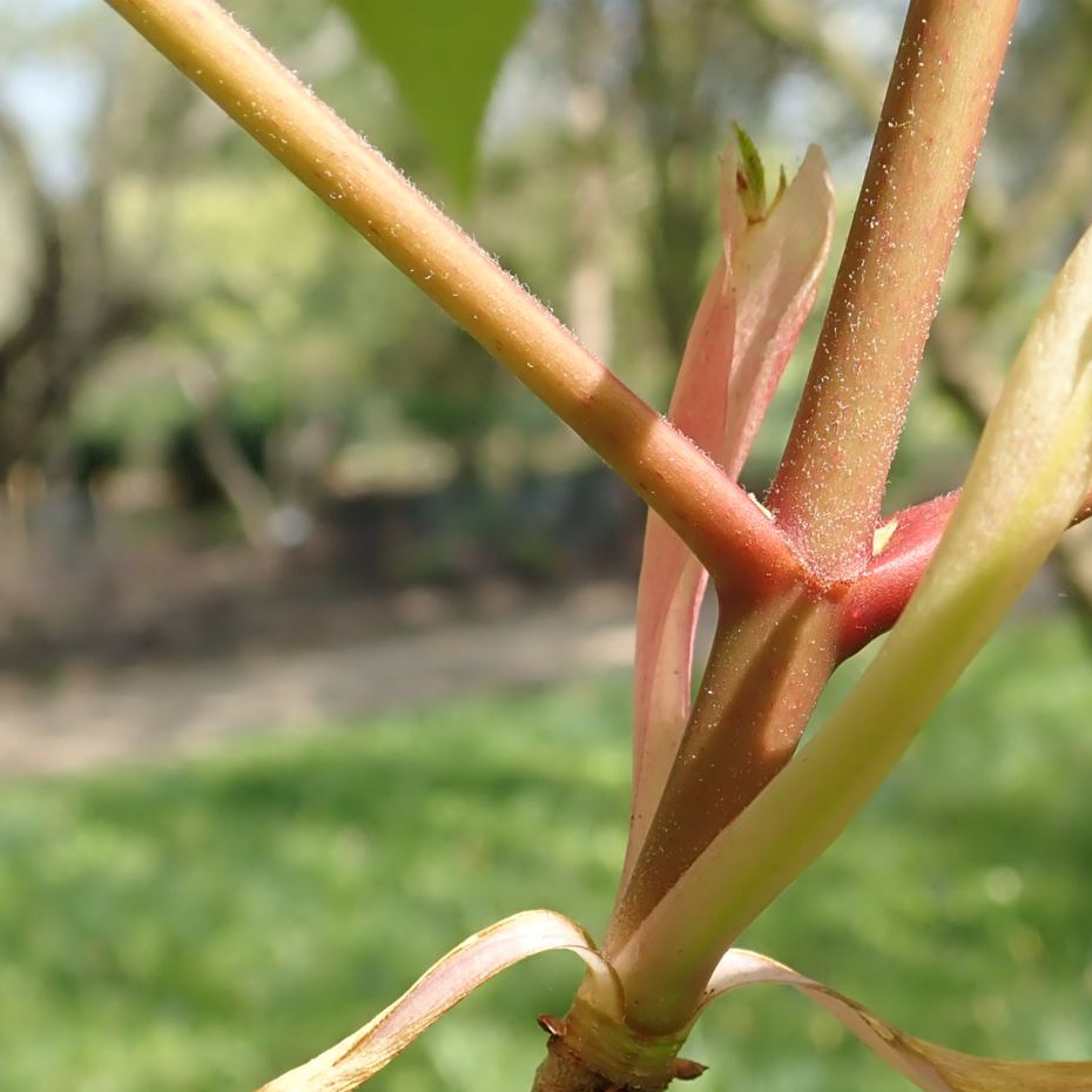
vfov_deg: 30.0
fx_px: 2034
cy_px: 668
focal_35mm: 57
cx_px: 751
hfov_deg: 29.8
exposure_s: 1/250
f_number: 3.2
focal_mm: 5.5
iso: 100
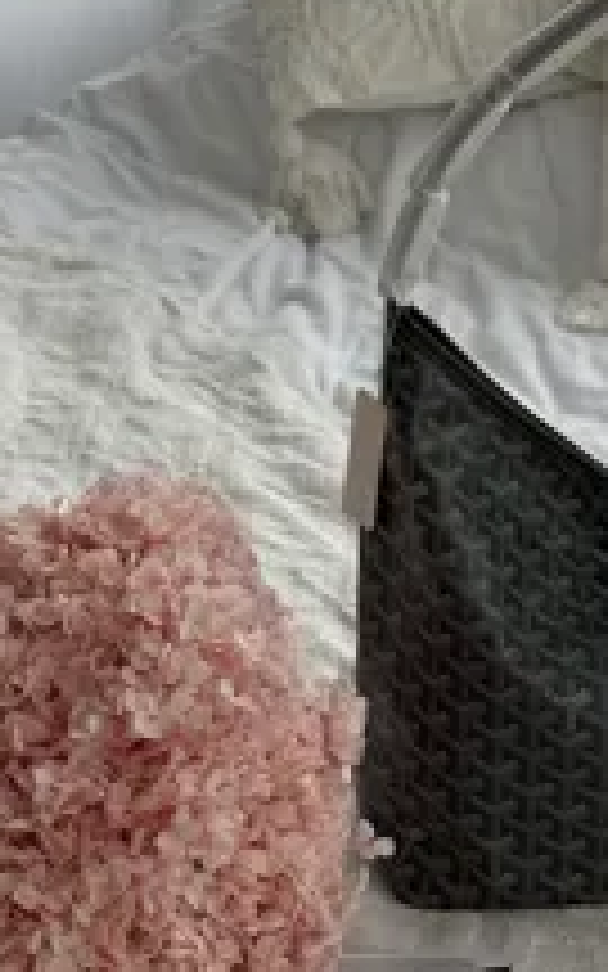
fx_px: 2996
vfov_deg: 18.3
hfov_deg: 11.5
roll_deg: -2.1
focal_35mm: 113
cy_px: 729
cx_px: 613
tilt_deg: -25.5
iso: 64
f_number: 1.78
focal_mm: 6.76
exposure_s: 1/513
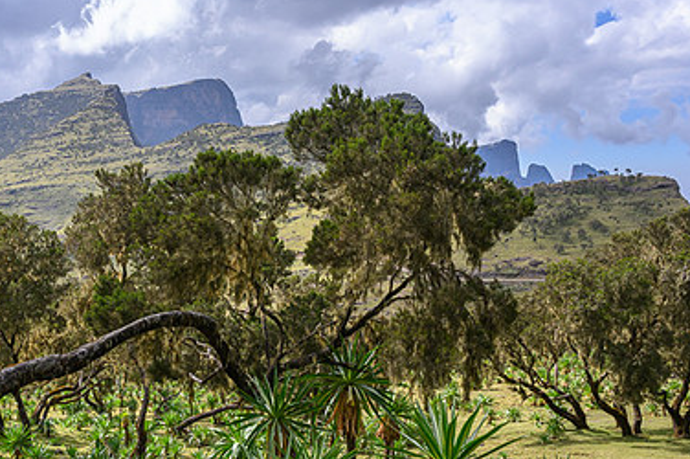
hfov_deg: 51.2
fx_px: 709
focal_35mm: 37
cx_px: 244
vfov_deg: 35.7
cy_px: 288
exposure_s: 1/800
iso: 320
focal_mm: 24
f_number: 6.3
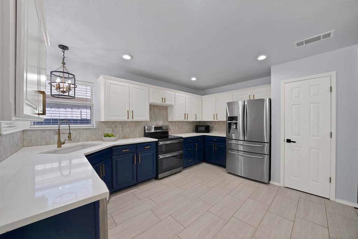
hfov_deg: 112.6
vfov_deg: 90.1
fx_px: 119
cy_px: 120
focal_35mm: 12
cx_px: 179
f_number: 9
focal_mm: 12
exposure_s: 1/15
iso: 640
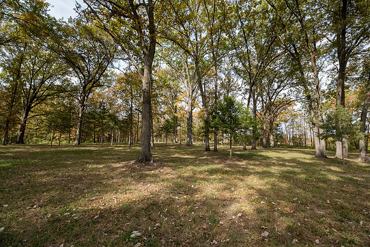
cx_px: 185
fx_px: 144
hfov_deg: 104.2
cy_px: 124
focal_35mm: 14
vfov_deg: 81.2
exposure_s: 1/400
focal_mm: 14
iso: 800
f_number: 9
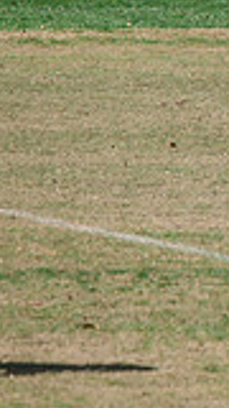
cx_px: 718
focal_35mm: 762
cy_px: -34
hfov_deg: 1.6
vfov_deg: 2.8
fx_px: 8226
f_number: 5
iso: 250
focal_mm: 200
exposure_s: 1/1600
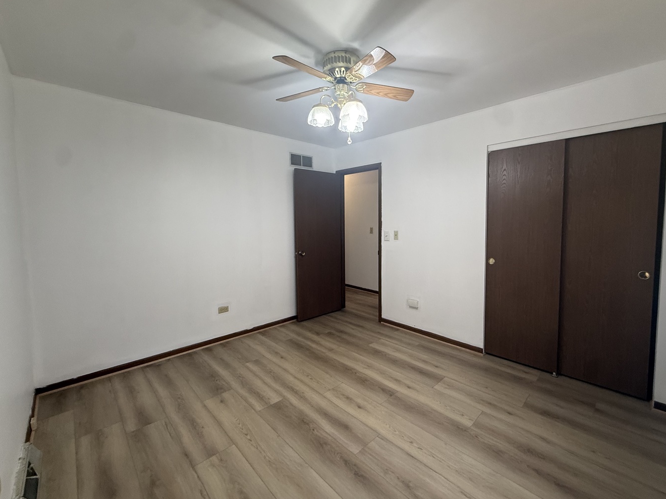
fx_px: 289
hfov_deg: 98.0
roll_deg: +0.0
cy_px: 237
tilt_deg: -3.6
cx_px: 354
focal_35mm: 15
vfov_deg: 81.7
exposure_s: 1/120
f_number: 2.2
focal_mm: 2.22
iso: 250
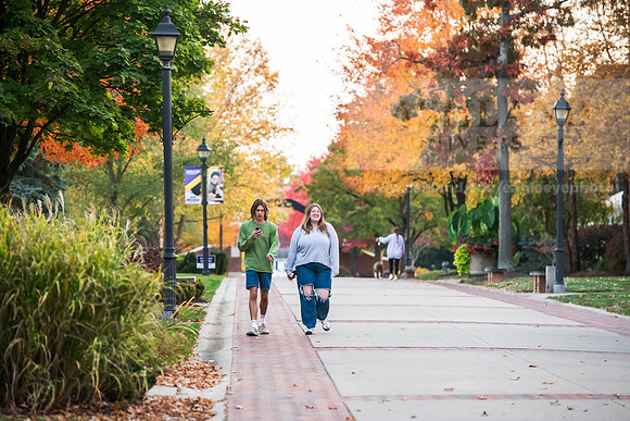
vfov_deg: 8.3
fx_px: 2888
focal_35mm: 165
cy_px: 210
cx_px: 315
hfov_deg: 12.4
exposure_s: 1/250
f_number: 4
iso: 1600
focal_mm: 165
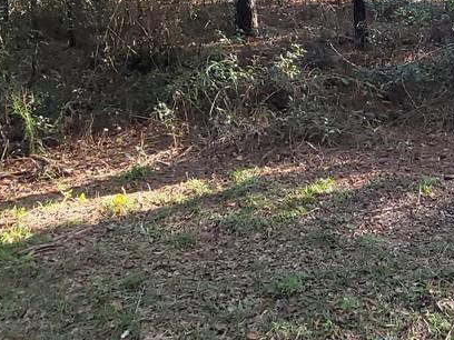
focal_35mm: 51
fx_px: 669
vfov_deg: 25.6
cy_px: -69
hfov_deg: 36.3
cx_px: 361
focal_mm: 1.74
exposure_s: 1/120
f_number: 2.2
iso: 80
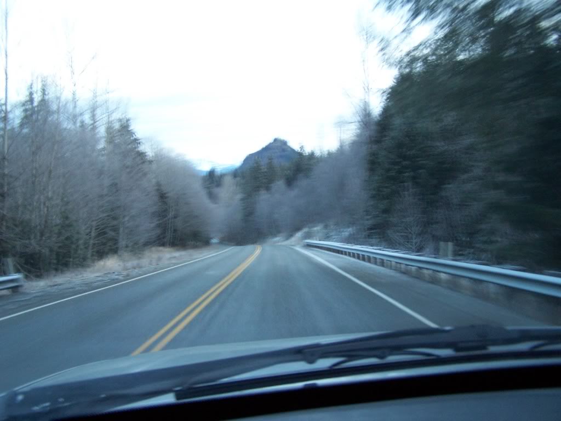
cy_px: 210
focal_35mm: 38
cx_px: 280
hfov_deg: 49.0
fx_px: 616
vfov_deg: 37.7
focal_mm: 6.3
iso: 140
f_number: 2.8
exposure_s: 1/30
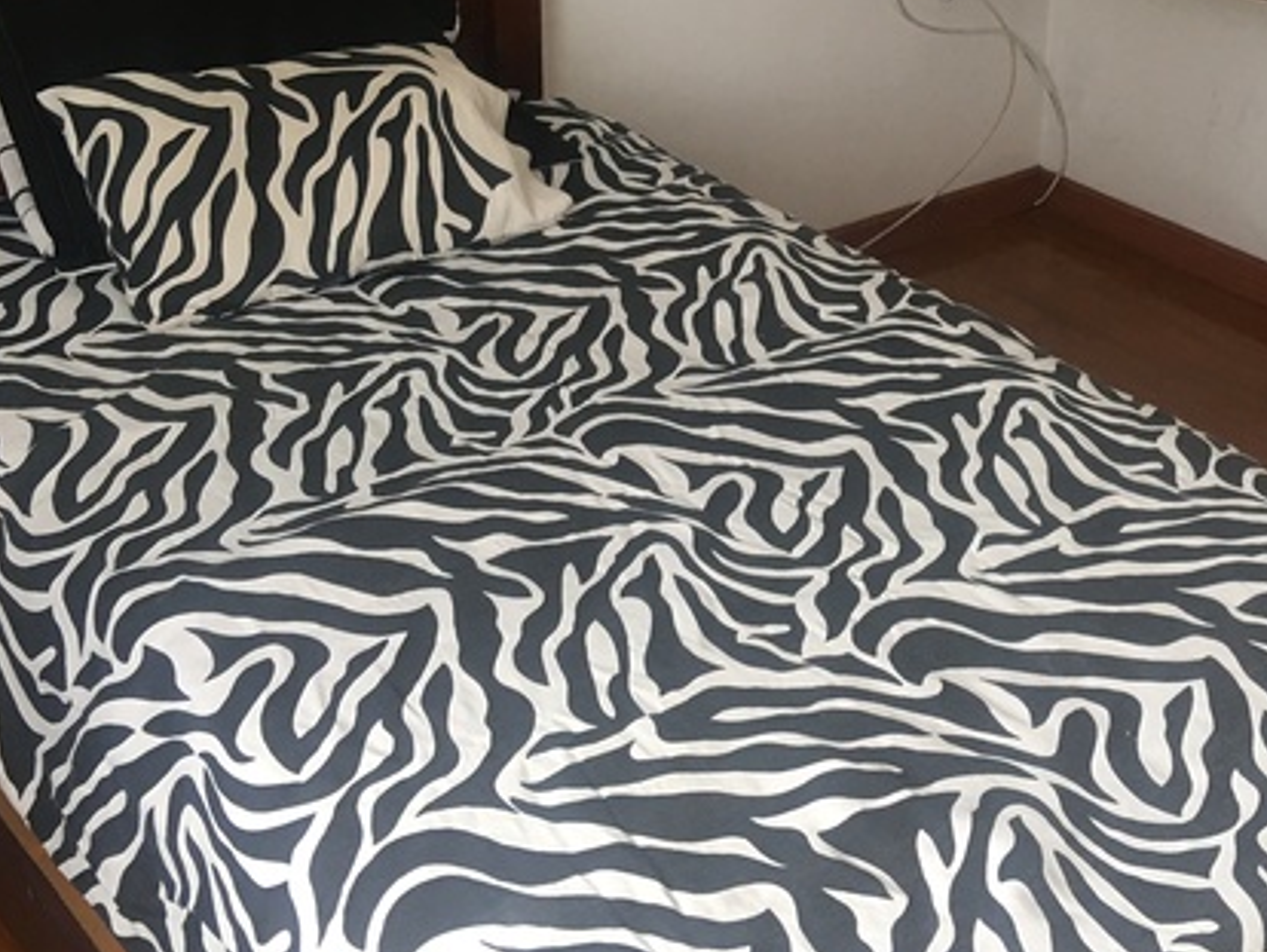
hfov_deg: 33.9
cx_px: 894
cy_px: 220
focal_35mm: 56
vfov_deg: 25.8
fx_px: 2051
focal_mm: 4.15
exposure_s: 1/30
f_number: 2.2
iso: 40
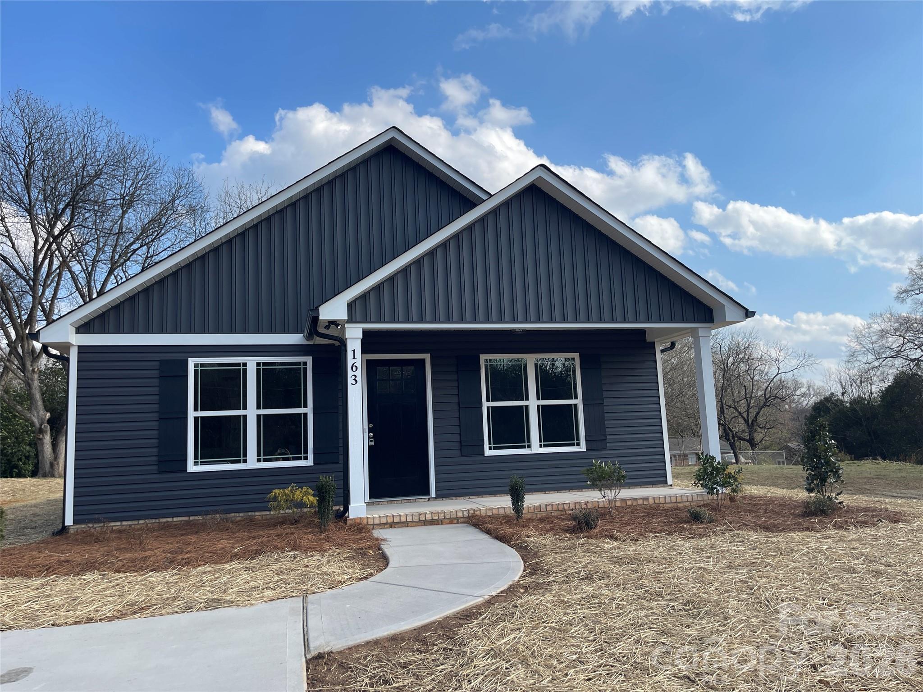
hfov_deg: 67.3
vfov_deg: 53.1
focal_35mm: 26
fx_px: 693
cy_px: 346
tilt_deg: +8.0
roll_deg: +2.4
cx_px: 462
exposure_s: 1/2545
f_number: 1.6
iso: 32
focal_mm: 5.1
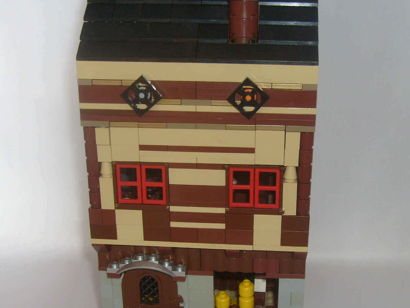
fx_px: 557
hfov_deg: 40.3
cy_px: 186
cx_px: 245
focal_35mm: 47
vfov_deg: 30.8
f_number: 2.8
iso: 100
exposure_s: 1/45
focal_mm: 5.8
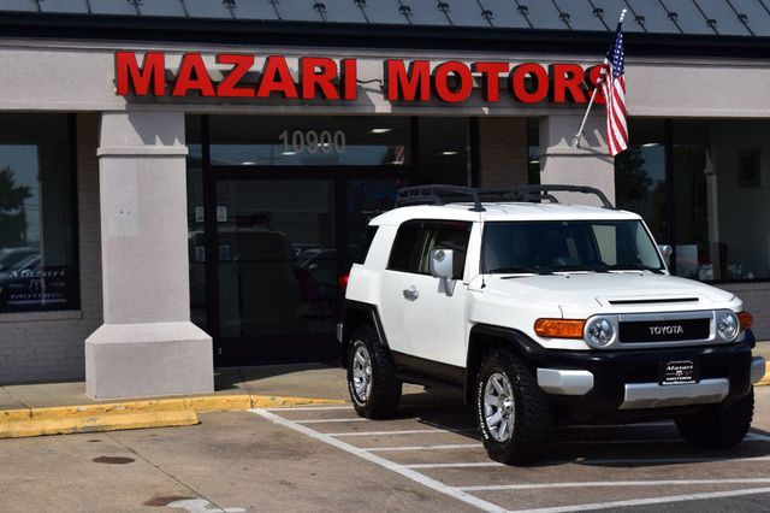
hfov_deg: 29.9
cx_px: 385
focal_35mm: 68
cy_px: 256
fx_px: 1443
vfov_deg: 20.1
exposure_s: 1/500
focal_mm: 45
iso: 200
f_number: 11
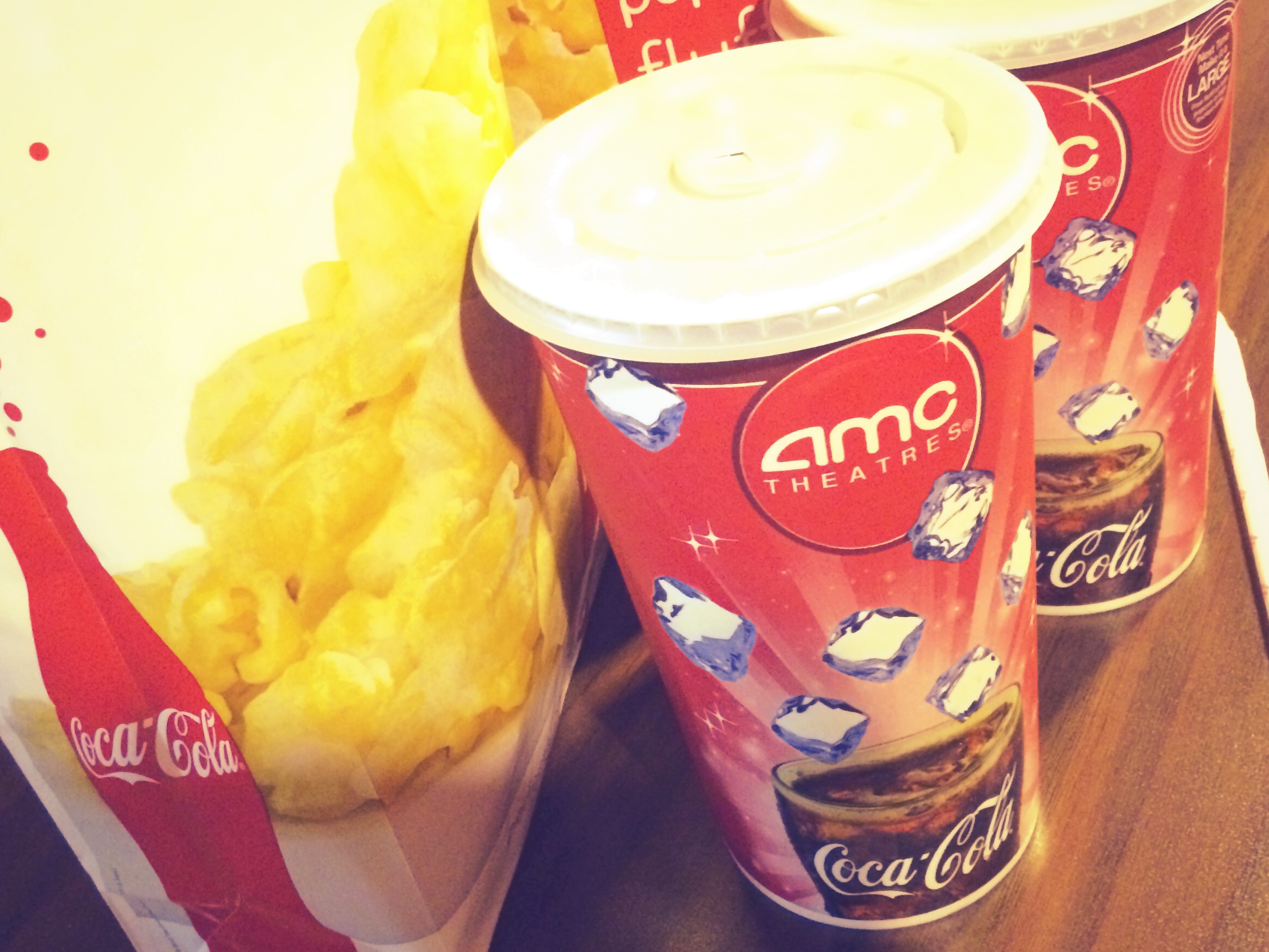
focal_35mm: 42
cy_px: 324
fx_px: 1540
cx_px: 623
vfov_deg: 34.1
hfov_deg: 44.8
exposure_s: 1/15
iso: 640
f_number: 2.2
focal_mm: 4.12
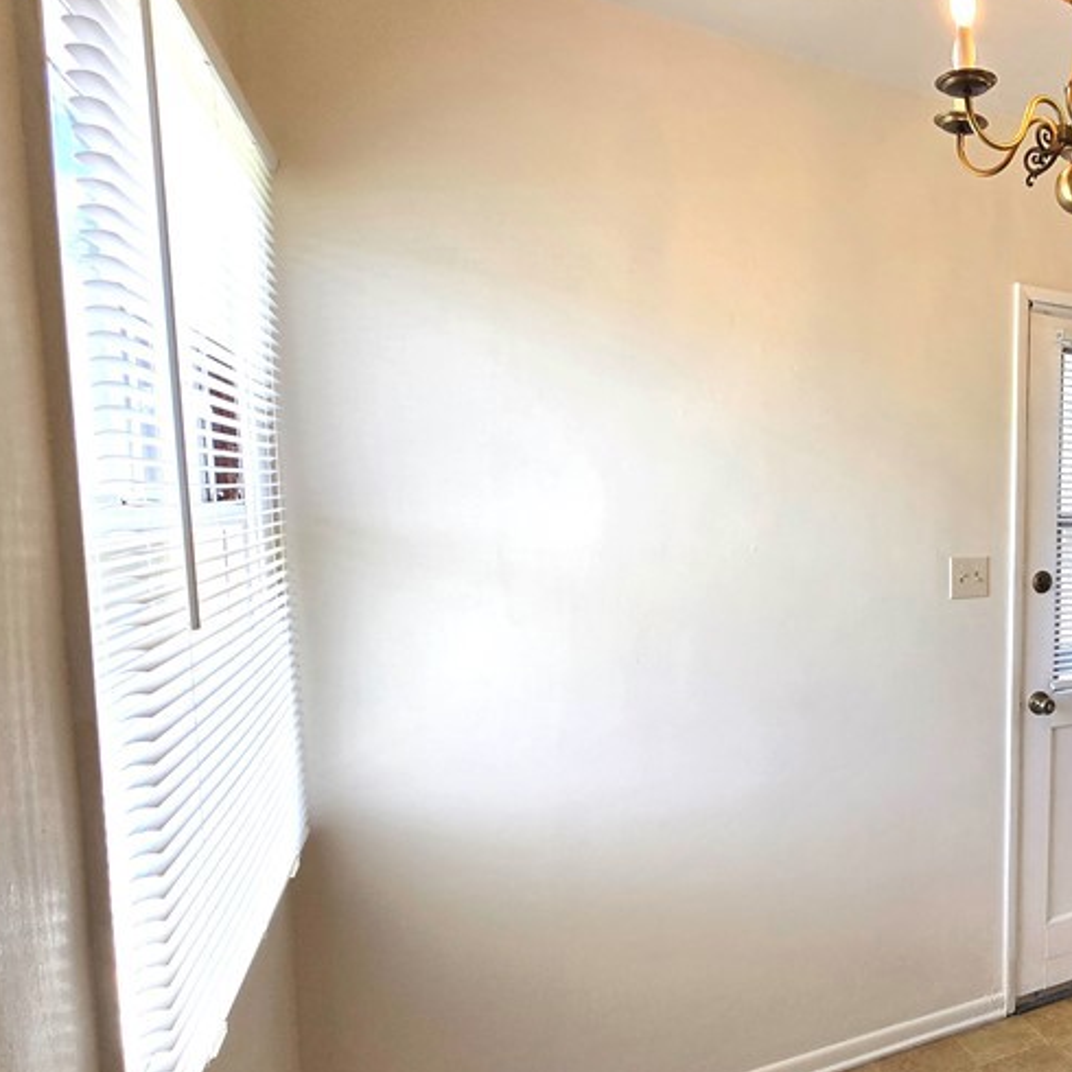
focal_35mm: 24
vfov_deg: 64.8
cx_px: 1057
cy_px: 597
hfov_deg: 52.5
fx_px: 841
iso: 50
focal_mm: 2.2
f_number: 2.2
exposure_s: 1/141
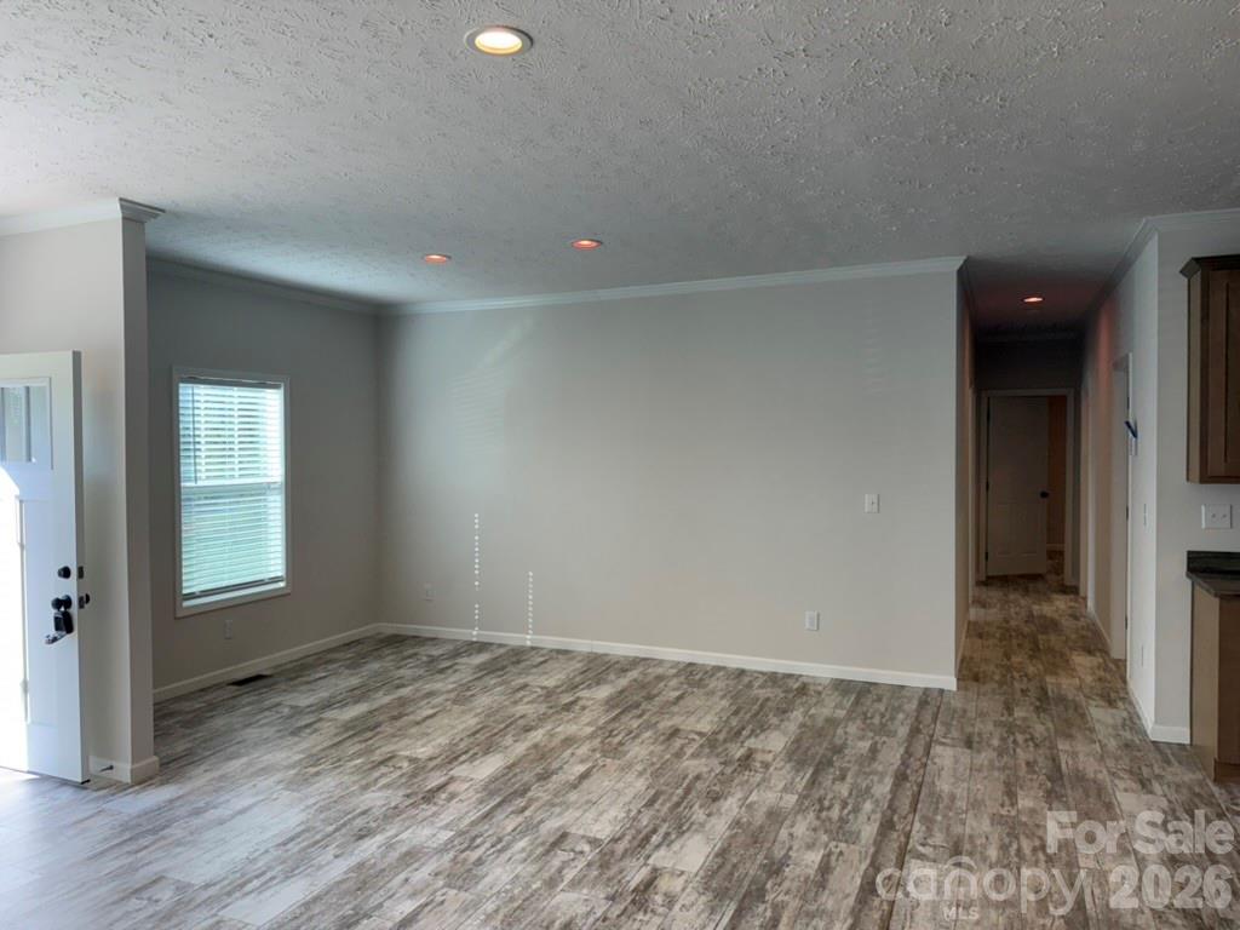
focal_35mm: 24
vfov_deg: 56.8
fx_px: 860
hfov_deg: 71.6
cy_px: 465
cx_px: 620
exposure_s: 1/433
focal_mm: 6.76
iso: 100
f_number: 1.78
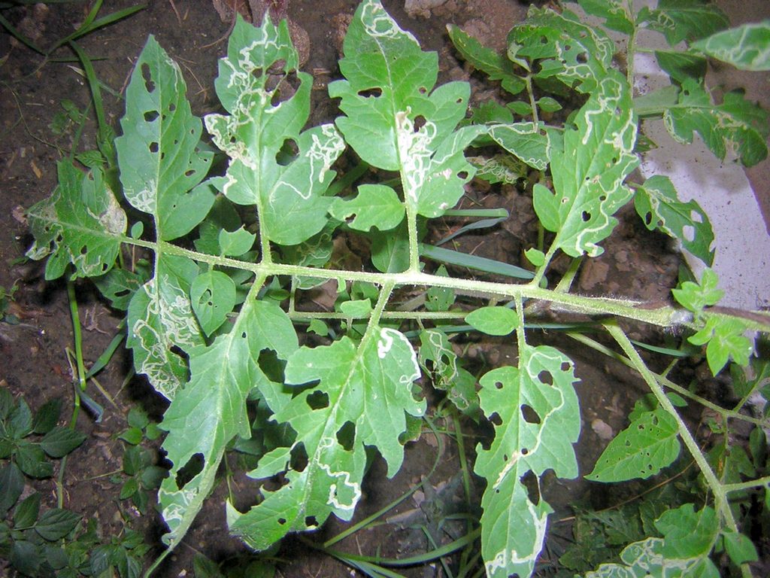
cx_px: 385
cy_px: 289
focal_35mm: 36
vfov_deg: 39.7
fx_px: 801
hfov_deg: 51.4
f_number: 2.6
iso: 50
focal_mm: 4.7
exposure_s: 1/60.1
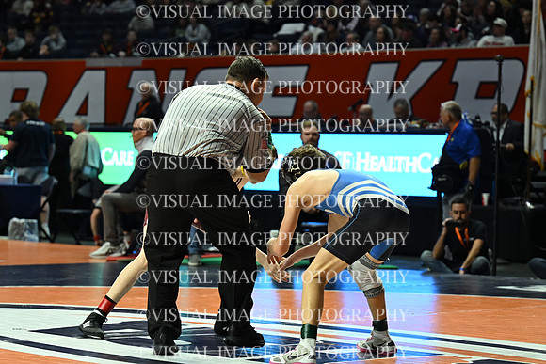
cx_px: 273
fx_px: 1729
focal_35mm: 114
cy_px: 182
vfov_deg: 12.0
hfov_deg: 17.9
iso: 2200
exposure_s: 1/1000
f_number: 2.8
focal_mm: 76
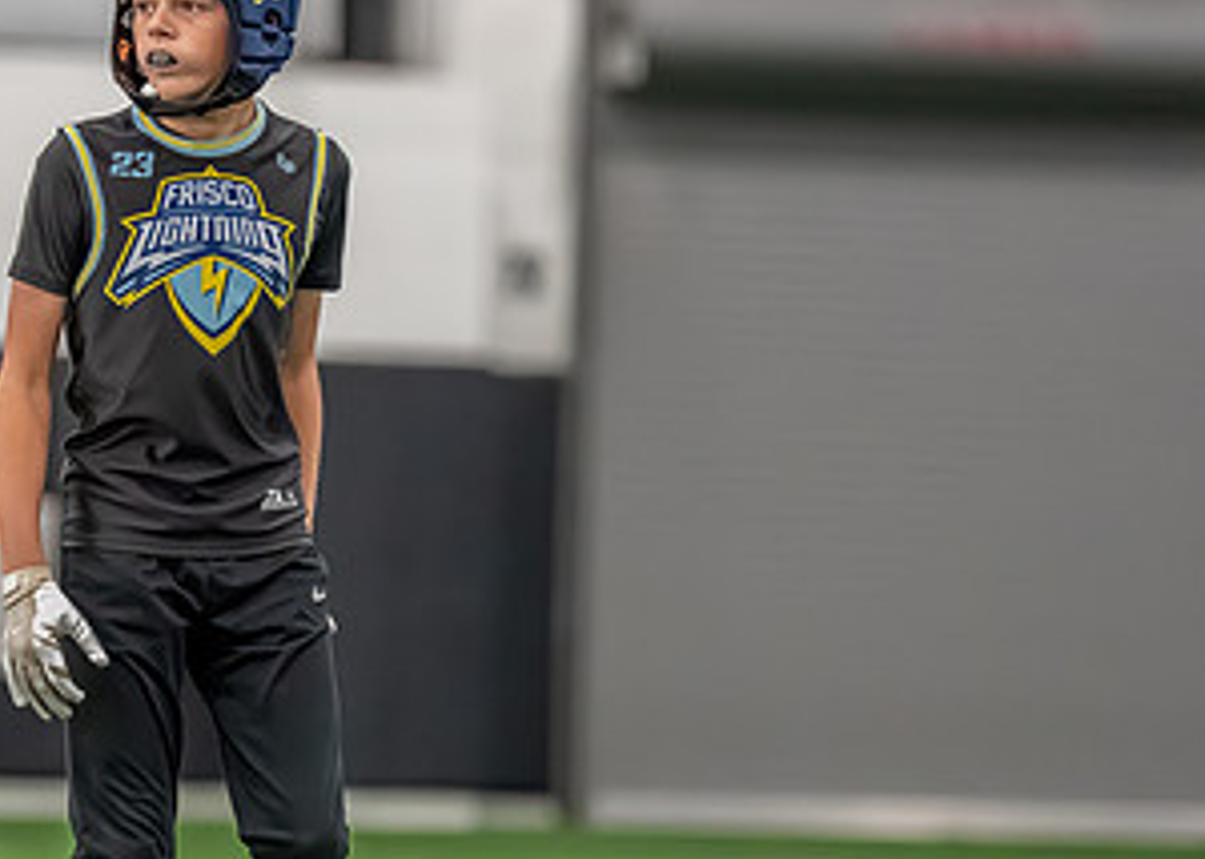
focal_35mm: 380
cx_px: 141
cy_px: 393
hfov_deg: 5.3
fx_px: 12999
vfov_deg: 3.8
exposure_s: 1/1000
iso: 6400
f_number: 2.8
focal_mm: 157
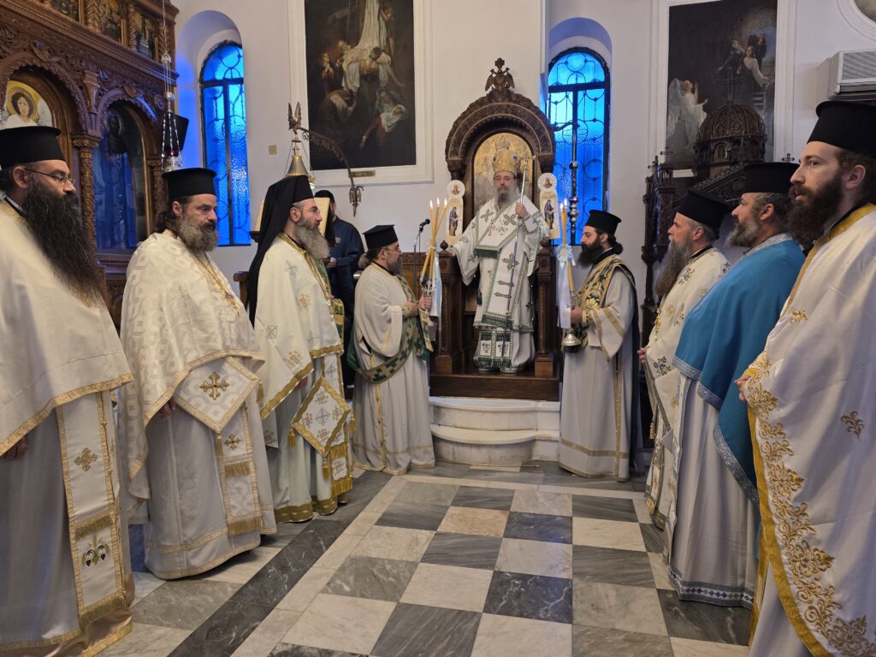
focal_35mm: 23
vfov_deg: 58.9
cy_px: 328
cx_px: 438
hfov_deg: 73.9
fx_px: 582
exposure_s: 1/100
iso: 250
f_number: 1.7
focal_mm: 6.3
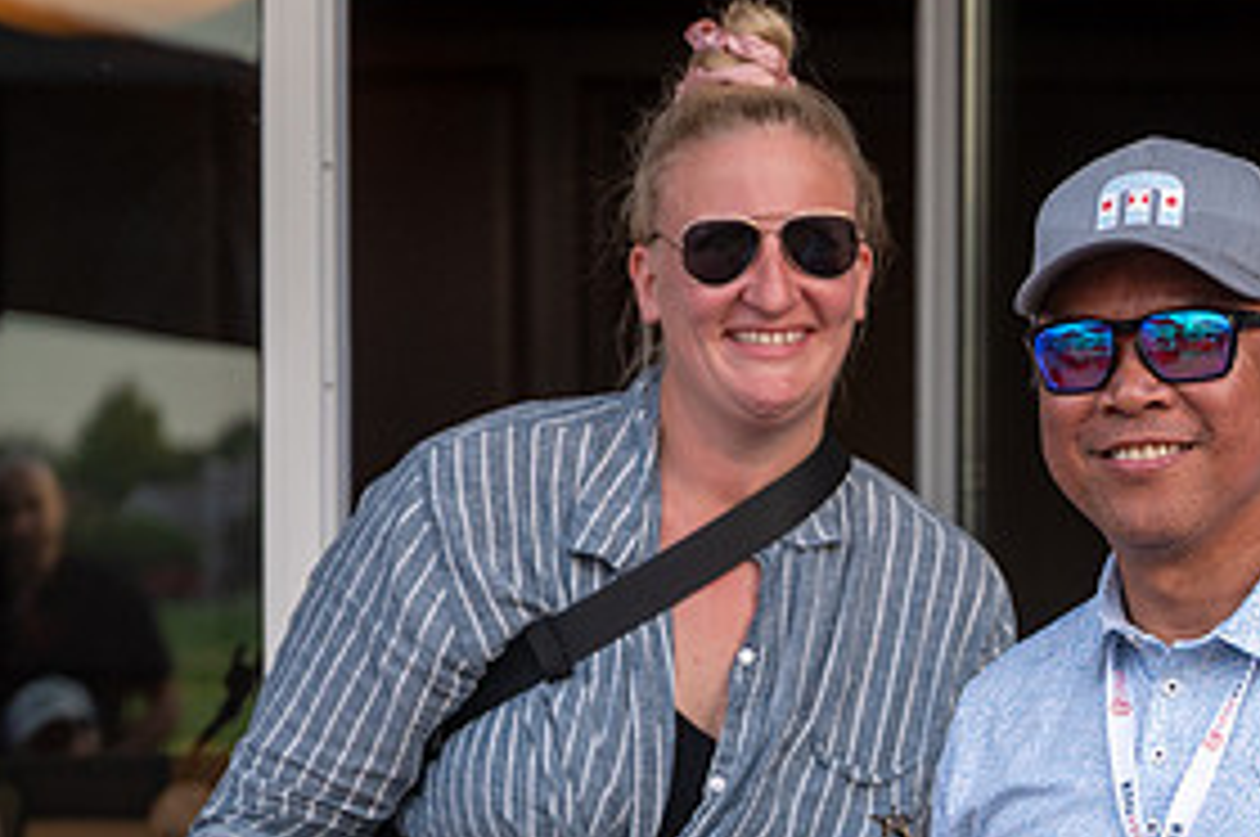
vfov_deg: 7.9
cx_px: 1230
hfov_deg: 11.8
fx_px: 6013
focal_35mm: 172
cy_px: 839
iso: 500
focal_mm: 69
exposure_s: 1/500
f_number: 4
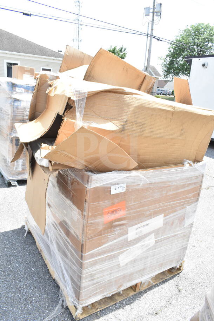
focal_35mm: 27
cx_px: 107
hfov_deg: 48.0
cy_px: 160
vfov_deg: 67.4
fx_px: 241
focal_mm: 18
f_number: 11
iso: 1600
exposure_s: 1/500
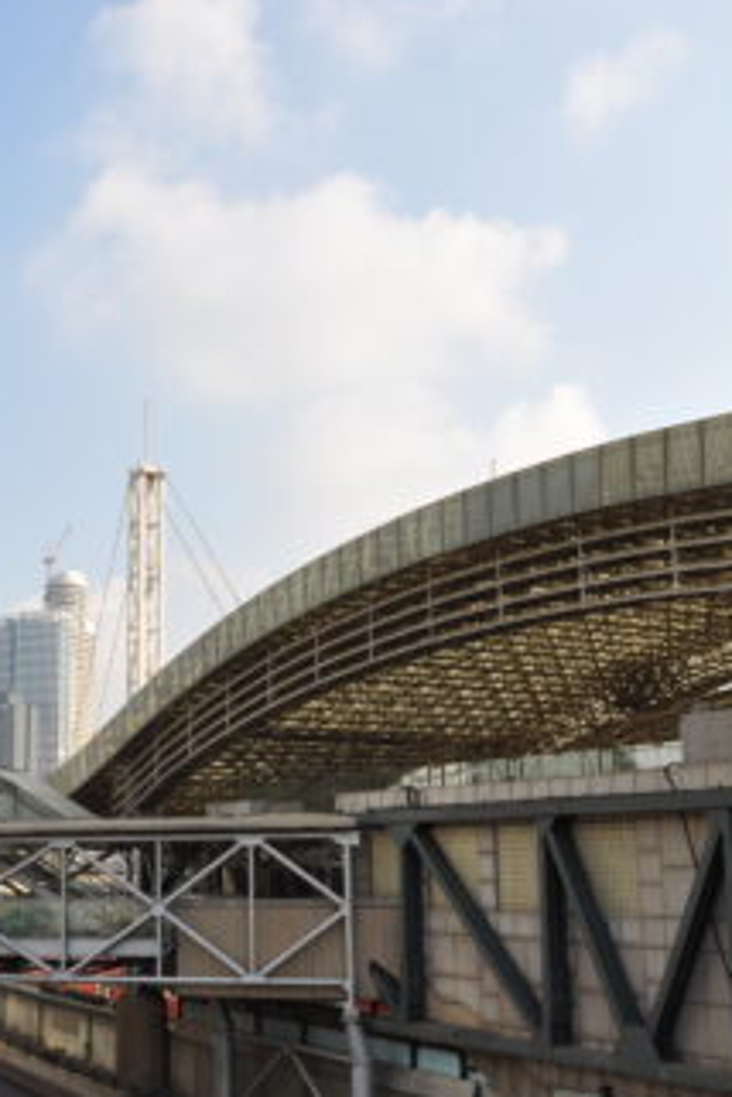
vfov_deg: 46.4
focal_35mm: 42
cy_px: 560
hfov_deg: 31.7
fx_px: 1281
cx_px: 260
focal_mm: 18
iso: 200
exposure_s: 1/200
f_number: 10
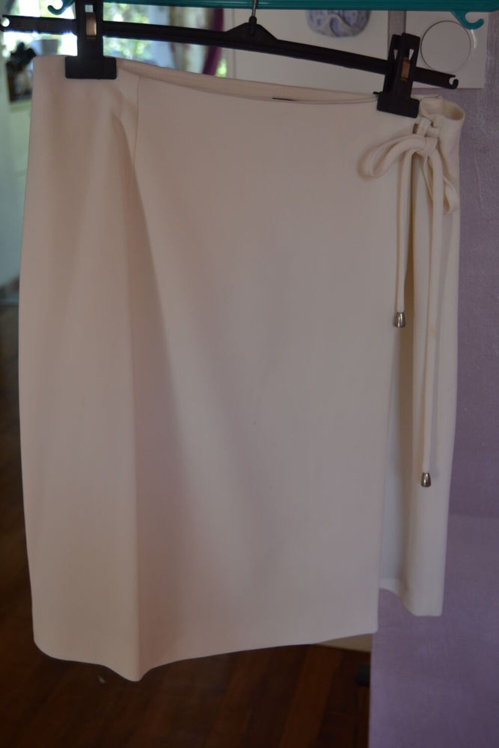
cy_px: 374
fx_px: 873
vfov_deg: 46.4
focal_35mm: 42
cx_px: 250
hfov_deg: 31.9
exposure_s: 1/60
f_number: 4
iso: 400
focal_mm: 28
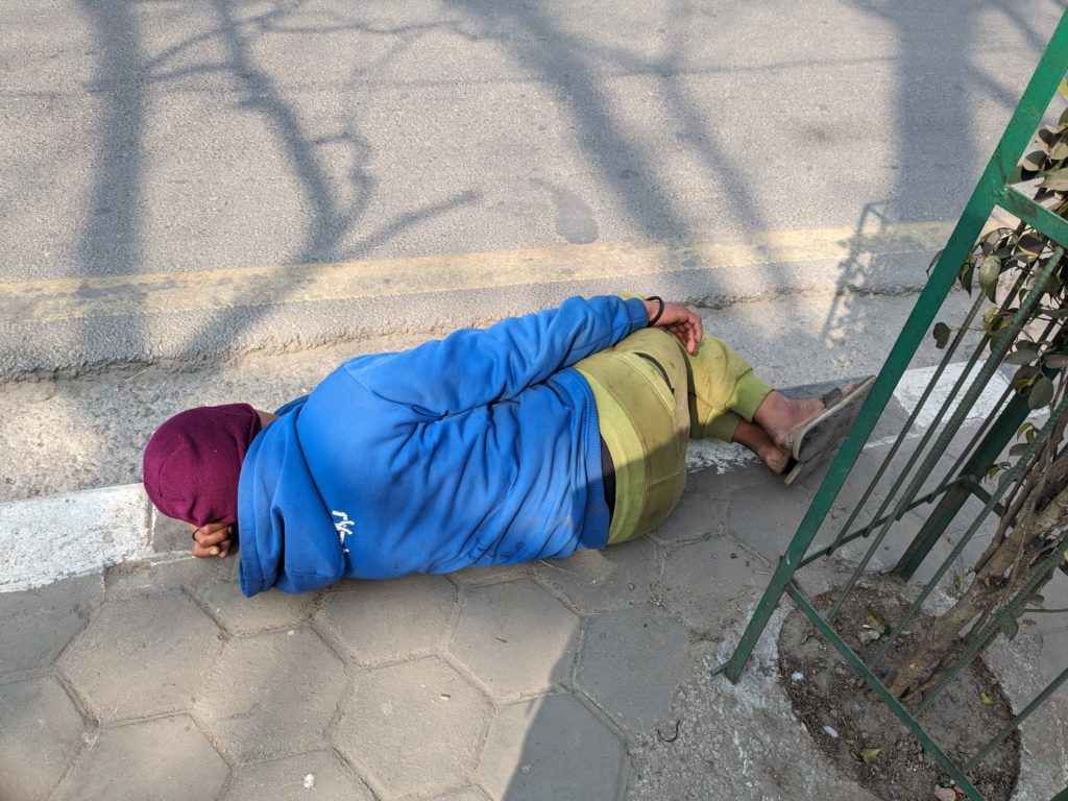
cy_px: 400
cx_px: 534
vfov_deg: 51.4
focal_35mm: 27
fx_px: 833
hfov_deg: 65.3
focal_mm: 4.38
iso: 55
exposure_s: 1/754
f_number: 1.73
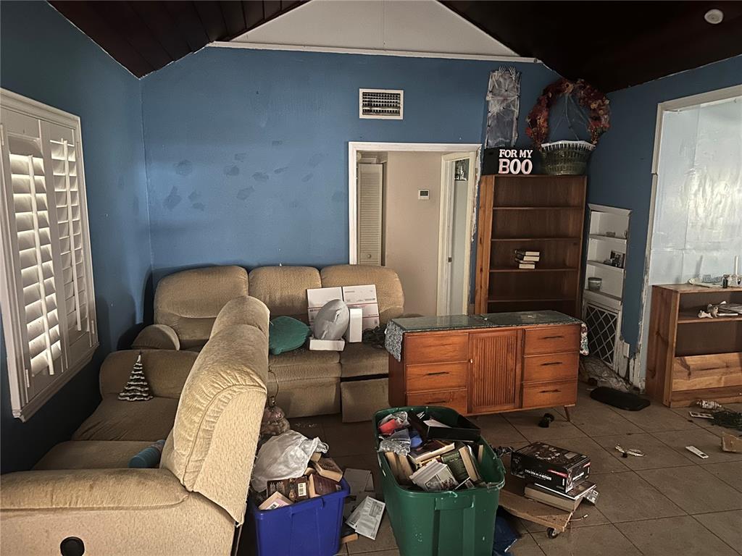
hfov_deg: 71.6
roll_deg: -0.2
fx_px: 514
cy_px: 278
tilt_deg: -7.7
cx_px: 371
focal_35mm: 24
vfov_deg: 56.8
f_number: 1.78
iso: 1250
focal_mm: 6.86
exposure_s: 1/12
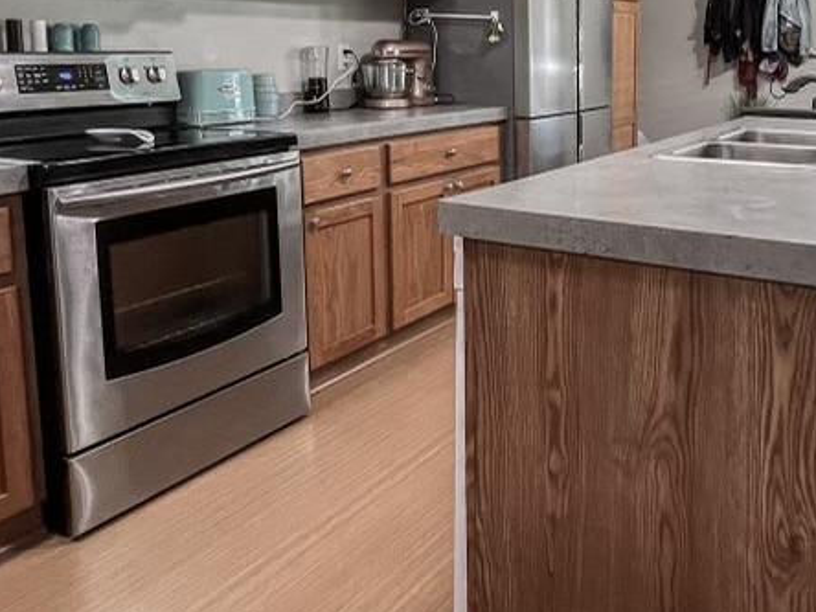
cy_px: 135
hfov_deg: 58.1
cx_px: 570
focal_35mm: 30
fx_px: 707
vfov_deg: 44.8
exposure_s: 1/60
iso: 320
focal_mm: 1.57
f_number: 1.8
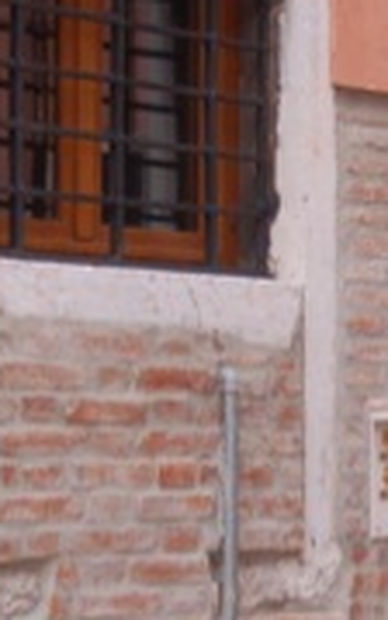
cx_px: 336
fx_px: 2854
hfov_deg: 7.8
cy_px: 483
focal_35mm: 169
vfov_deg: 12.4
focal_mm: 31
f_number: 5
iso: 400
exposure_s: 1/100
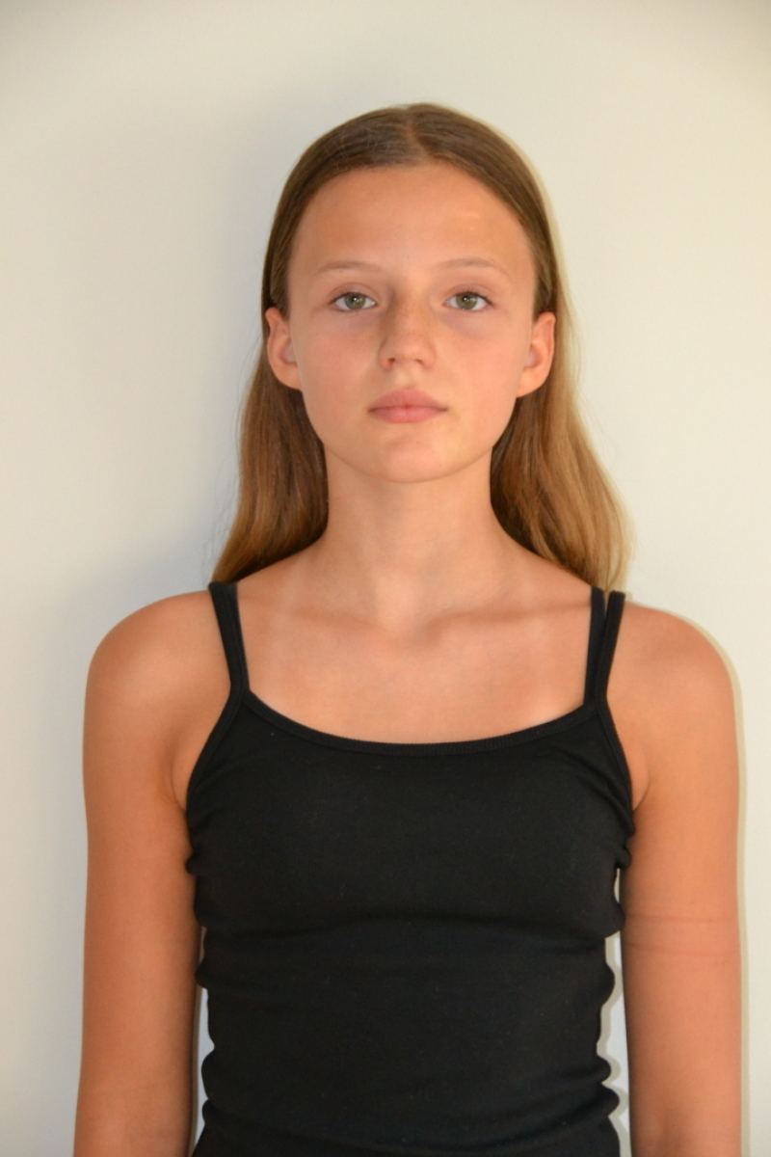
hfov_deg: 11.4
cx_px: 386
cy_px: 578
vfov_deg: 17.1
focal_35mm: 120
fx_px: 3855
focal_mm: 80
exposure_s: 1/60
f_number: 5
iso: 2000
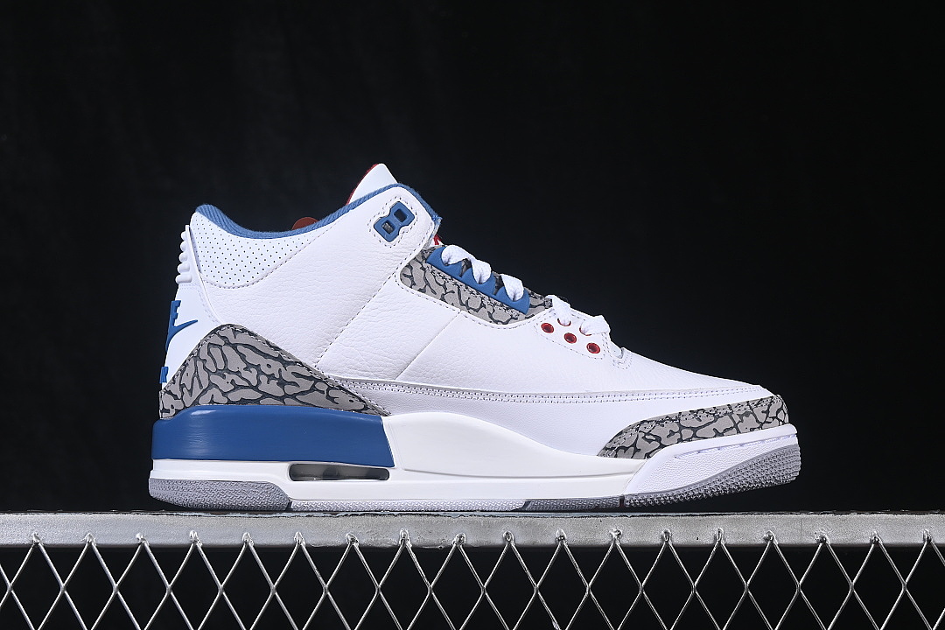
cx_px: 472
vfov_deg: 18.2
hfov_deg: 27.0
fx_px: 1969
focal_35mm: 75
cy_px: 315
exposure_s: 1/80
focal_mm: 50
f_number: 8
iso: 160
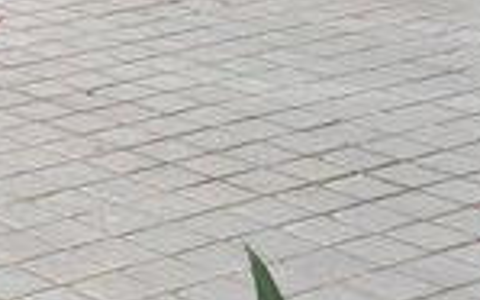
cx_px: -438
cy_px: -29
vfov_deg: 7.8
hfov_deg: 11.5
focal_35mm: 166
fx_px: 2174
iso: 200
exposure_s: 1/200
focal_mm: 25
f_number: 10
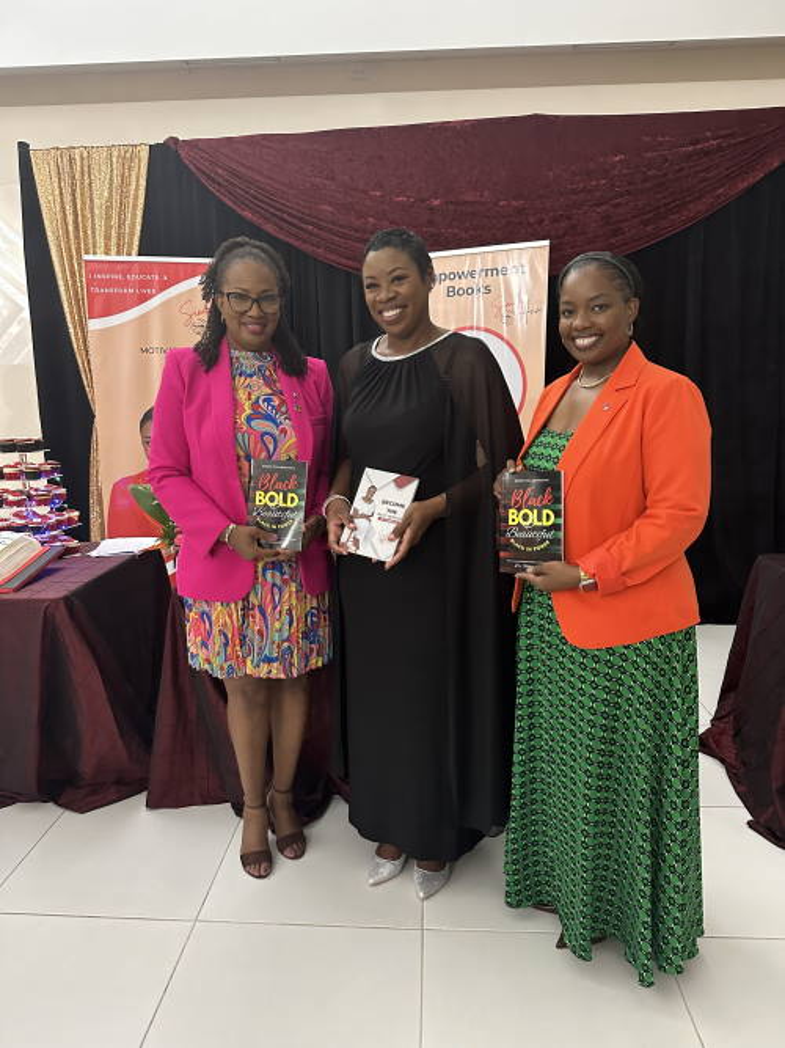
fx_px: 726
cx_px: 392
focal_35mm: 24
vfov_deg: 71.6
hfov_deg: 56.8
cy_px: 524
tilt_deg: -10.6
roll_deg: +0.7
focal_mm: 6.86
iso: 800
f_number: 1.78
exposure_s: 1/60
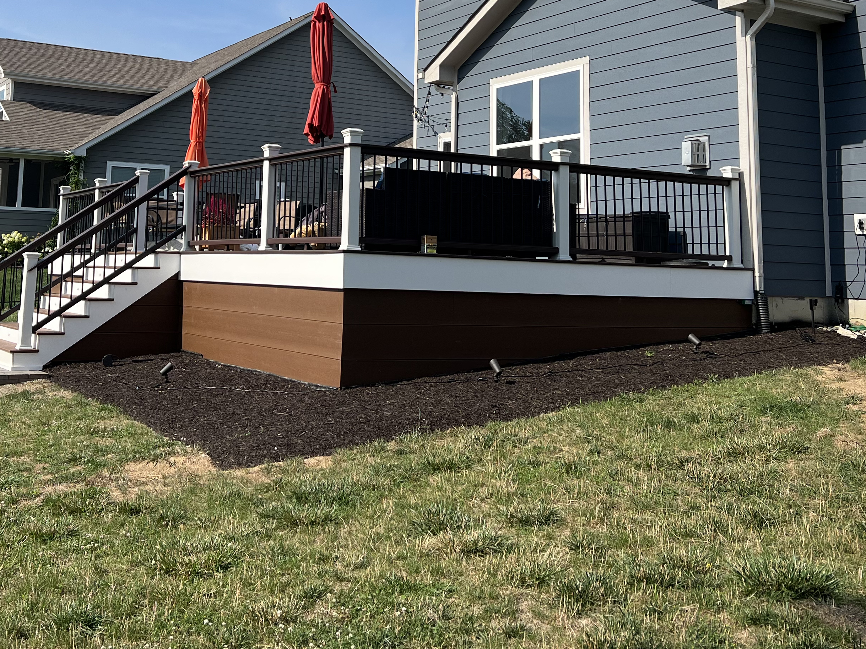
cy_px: 115
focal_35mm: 43
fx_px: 1076
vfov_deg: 32.5
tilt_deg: +7.0
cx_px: 326
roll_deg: -1.5
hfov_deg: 43.5
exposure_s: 1/4274
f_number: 1.5
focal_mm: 5.7
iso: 50
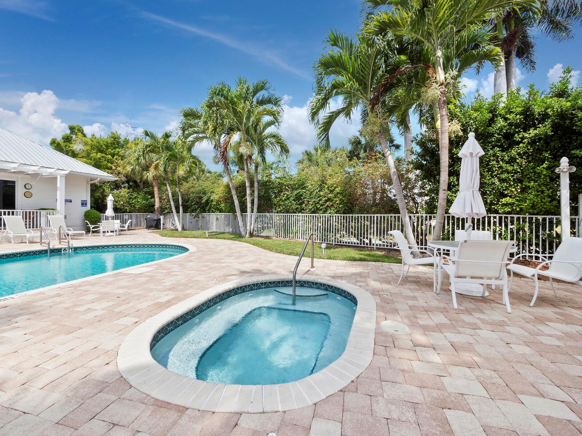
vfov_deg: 85.7
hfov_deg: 102.1
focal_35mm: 14
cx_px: 291
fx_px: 235
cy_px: 218
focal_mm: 7
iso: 400
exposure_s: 1/160
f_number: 11
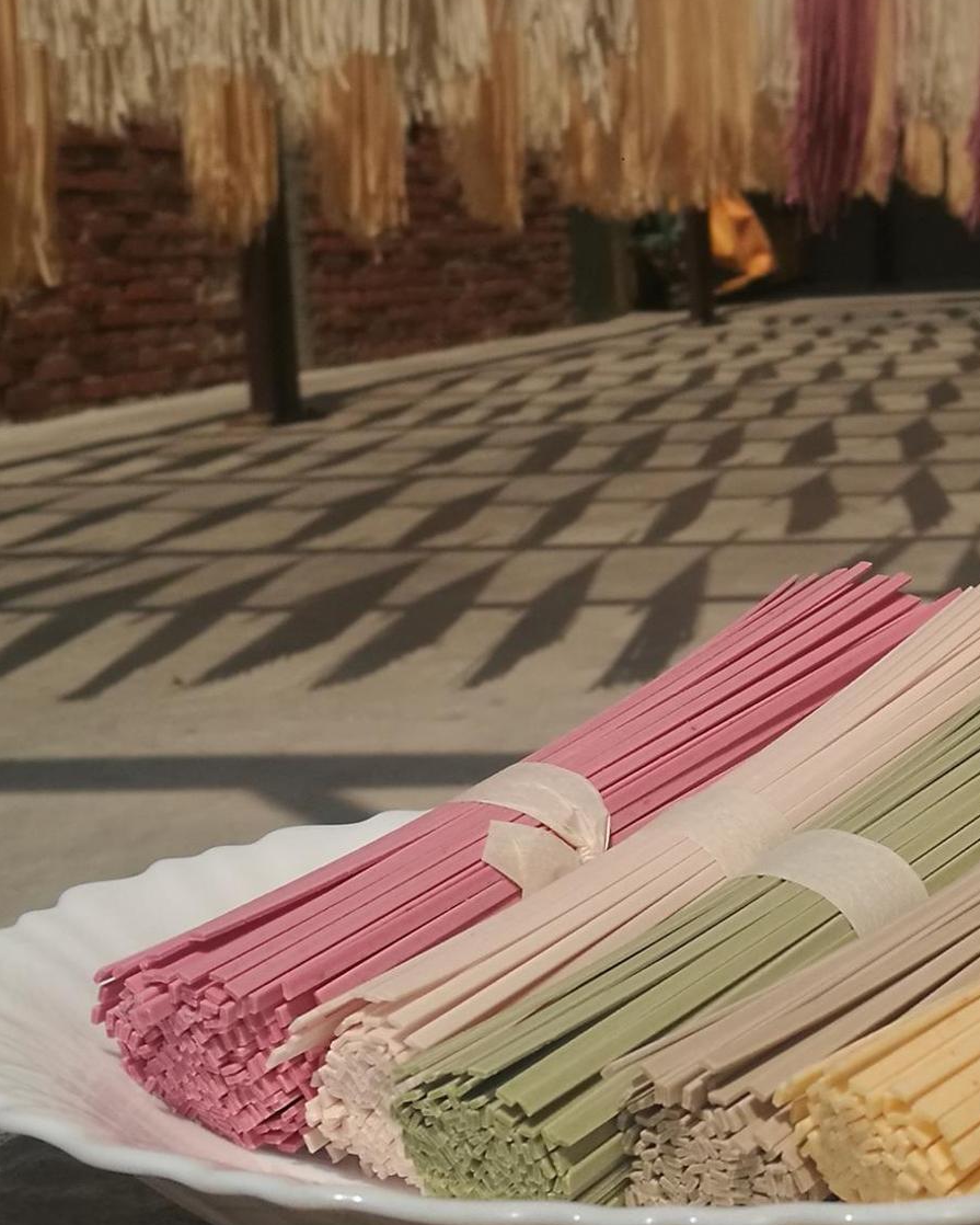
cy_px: 638
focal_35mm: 67
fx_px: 2428
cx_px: 812
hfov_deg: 22.4
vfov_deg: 28.3
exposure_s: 1/2174
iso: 50
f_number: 2.2
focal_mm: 4.5
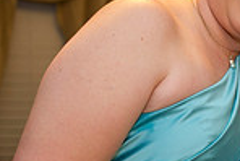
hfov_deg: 16.1
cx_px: 235
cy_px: 135
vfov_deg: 10.9
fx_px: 834
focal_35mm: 125
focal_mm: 32
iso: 800
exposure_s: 1/60
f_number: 2.8
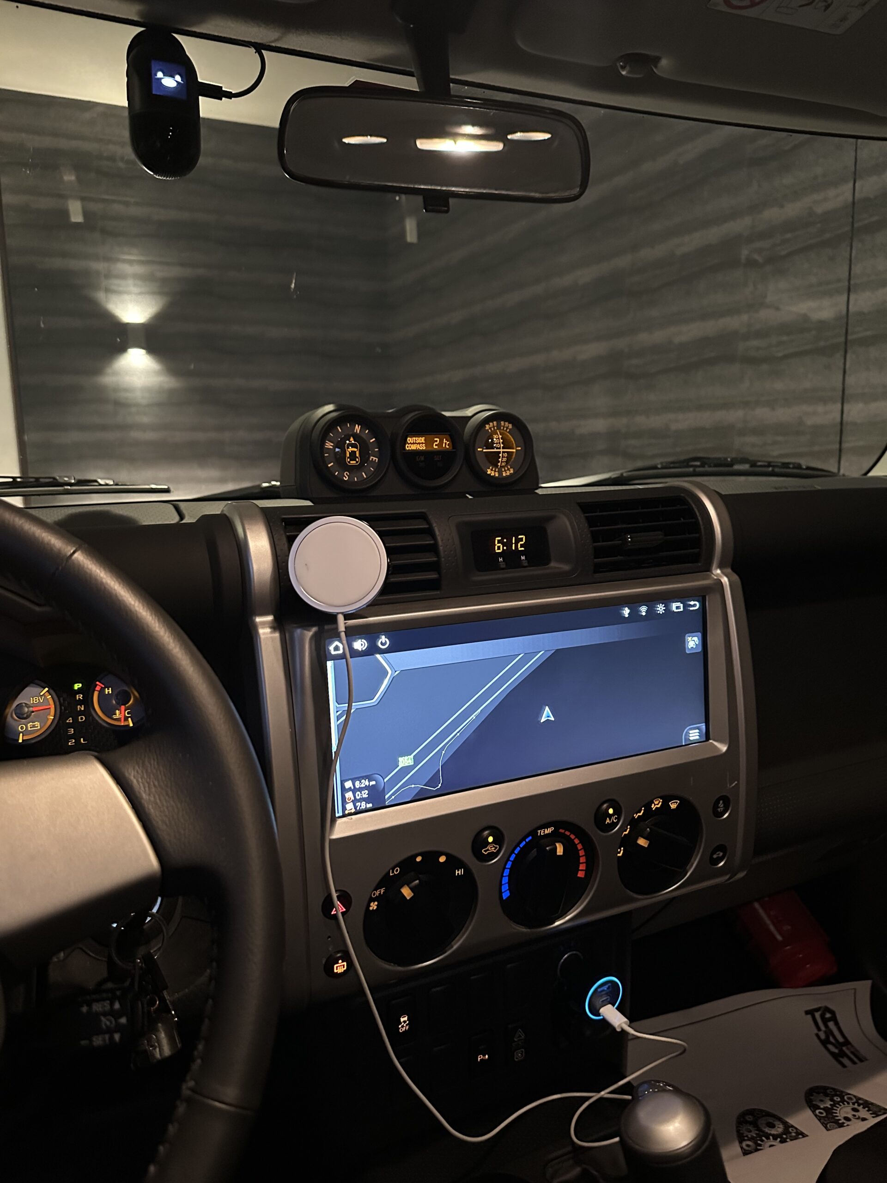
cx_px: 444
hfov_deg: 56.8
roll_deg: -0.4
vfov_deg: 71.6
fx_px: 820
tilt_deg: -11.1
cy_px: 592
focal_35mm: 24
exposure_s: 1/30
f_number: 1.78
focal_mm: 6.86
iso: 1250
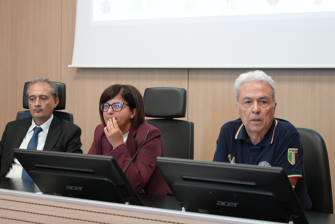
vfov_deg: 16.7
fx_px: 763
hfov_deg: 24.7
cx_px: 159
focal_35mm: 82
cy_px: 103
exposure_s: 1/125
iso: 2000
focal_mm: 56
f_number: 4
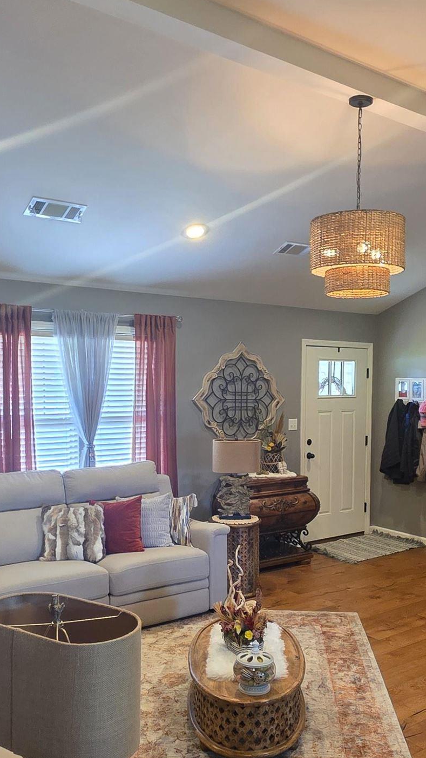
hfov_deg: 37.7
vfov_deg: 62.5
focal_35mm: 31
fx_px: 623
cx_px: 235
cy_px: 420
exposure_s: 1/60
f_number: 1.9
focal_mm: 2.2
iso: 320
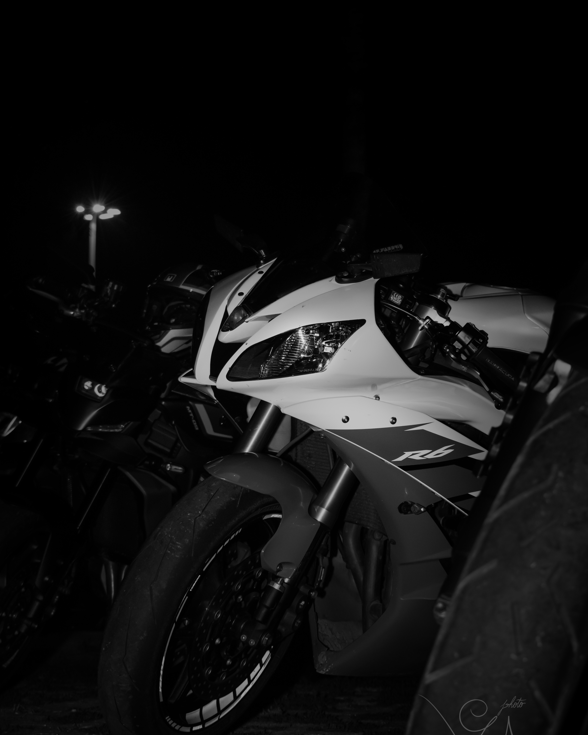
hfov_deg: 22.5
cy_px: 388
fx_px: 1479
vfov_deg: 27.9
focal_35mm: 68
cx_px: 295
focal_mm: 40
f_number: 5.6
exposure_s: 1/160
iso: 1600
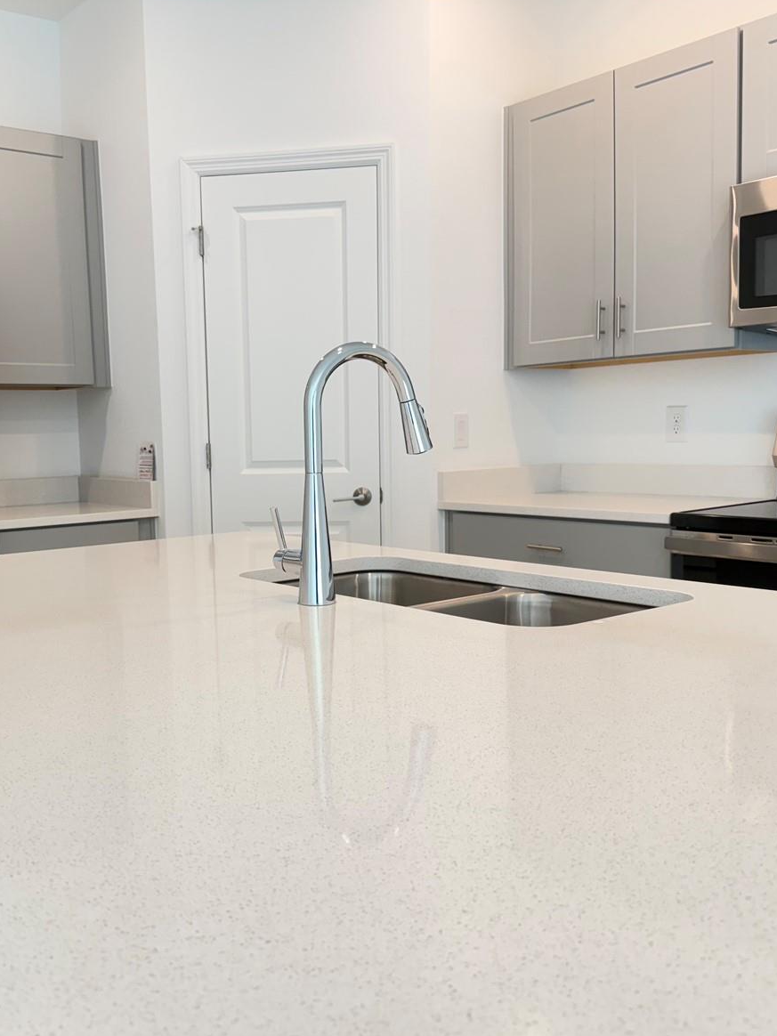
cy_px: 526
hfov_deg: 42.6
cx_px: 282
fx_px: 988
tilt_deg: -4.8
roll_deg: +2.5
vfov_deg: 55.4
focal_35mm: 33
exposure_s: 1/120
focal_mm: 6.76
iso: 160
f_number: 1.78
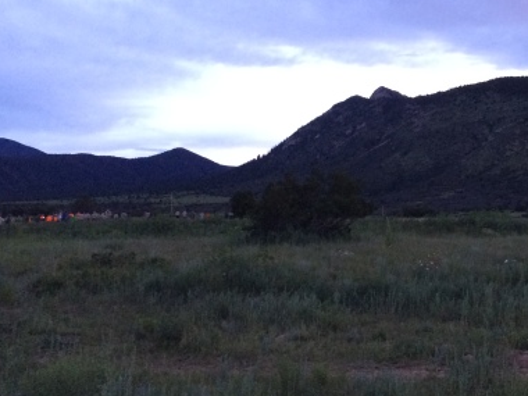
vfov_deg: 23.9
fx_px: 930
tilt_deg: +3.8
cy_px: 140
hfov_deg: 30.3
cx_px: 477
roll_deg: +1.1
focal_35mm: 61
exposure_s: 1/30
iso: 160
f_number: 2.2
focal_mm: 4.15
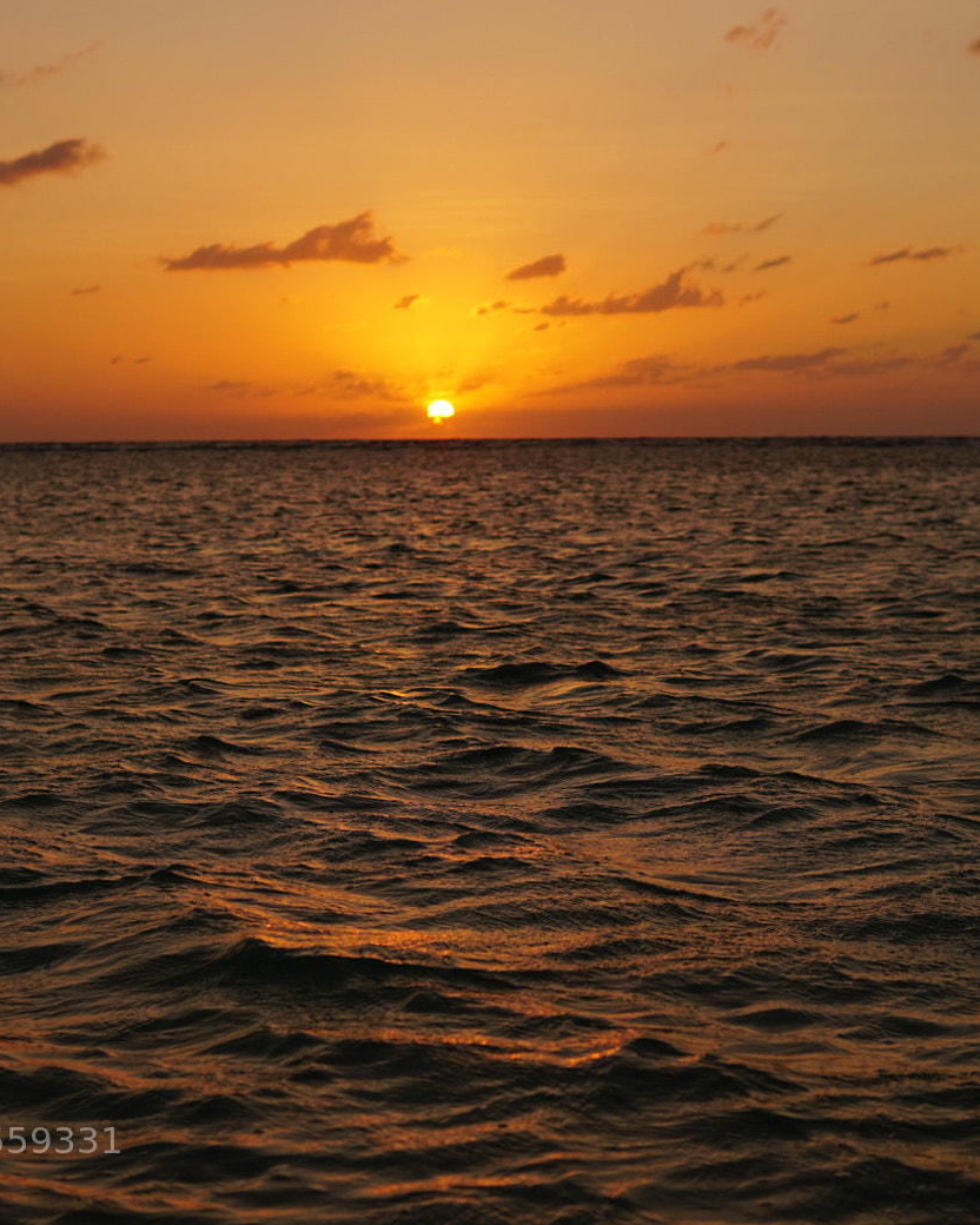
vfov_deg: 29.1
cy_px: 604
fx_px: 2357
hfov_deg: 23.5
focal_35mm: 65
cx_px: 448
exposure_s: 1/1600
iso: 125
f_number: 2.8
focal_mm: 30
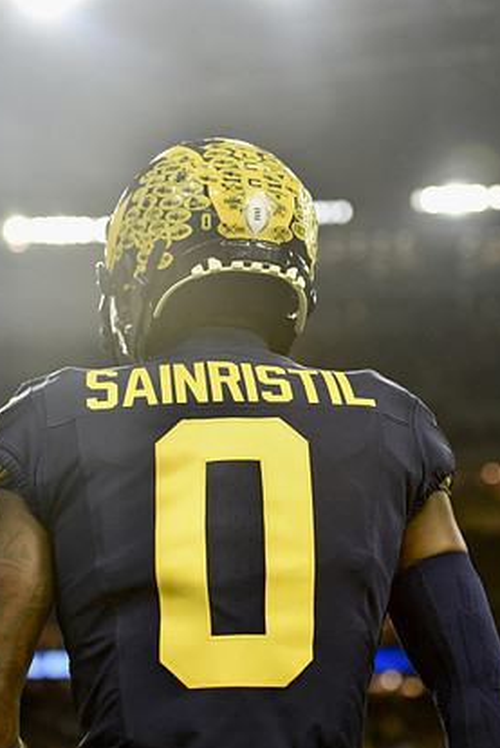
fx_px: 1579
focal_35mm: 76
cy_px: 387
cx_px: 246
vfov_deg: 26.6
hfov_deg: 18.0
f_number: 2.8
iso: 2000
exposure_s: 1/1000
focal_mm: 70
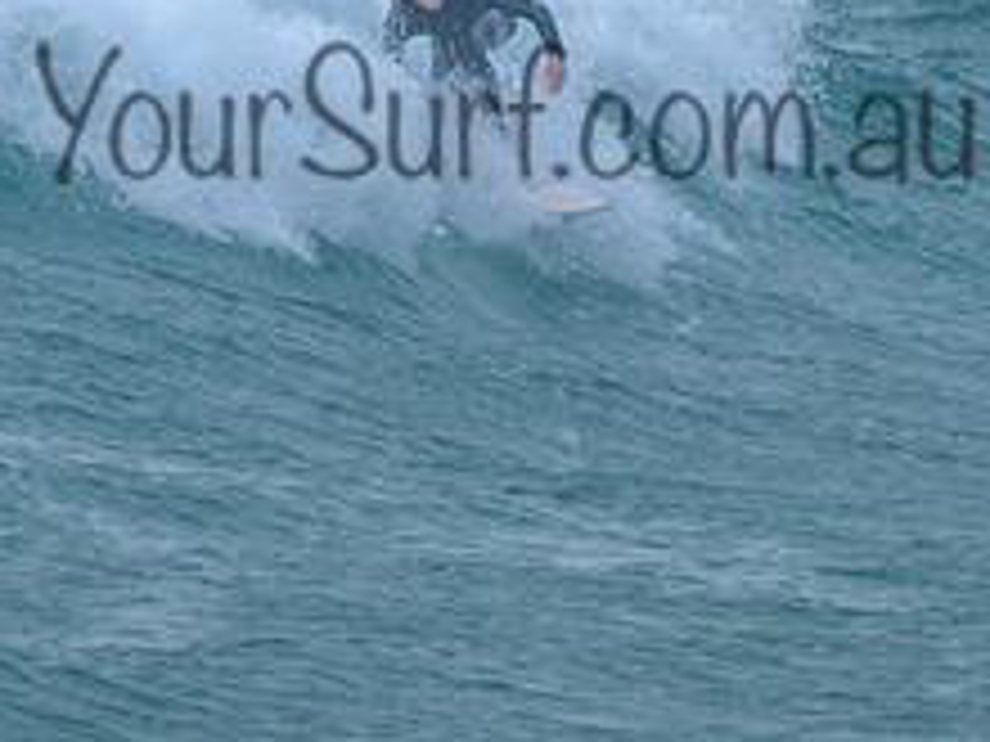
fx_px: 39982
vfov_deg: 1.1
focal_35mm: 1398
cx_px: 500
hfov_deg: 1.4
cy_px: 74
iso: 500
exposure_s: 1/2000
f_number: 8
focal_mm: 400
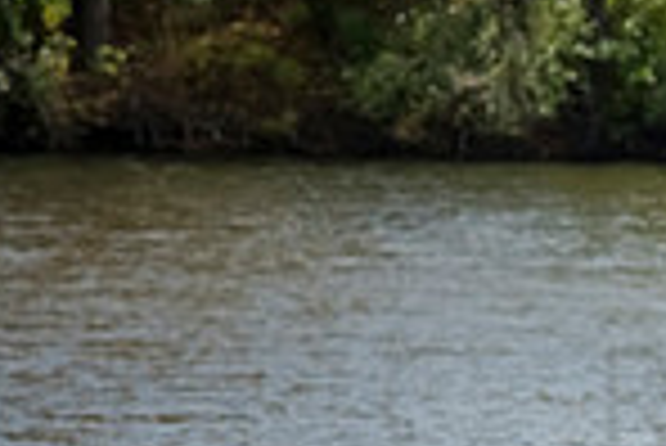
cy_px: 624
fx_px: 8703
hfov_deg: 4.3
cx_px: 1206
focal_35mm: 470
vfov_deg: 2.9
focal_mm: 120
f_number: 14
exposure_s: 1/640
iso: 800
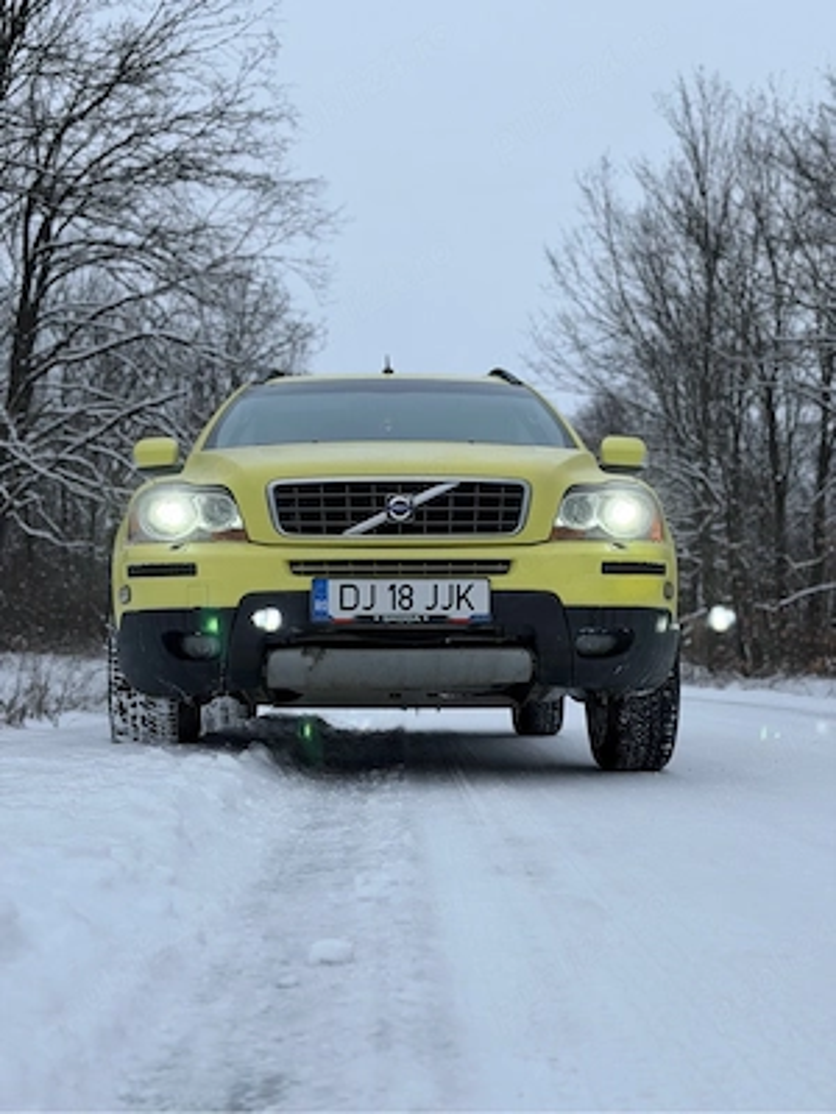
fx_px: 1546
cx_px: 418
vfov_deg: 39.7
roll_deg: -1.2
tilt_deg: +4.5
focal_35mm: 48
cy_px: 557
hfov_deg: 30.3
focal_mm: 6.76
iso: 100
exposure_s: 1/636
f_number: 1.78
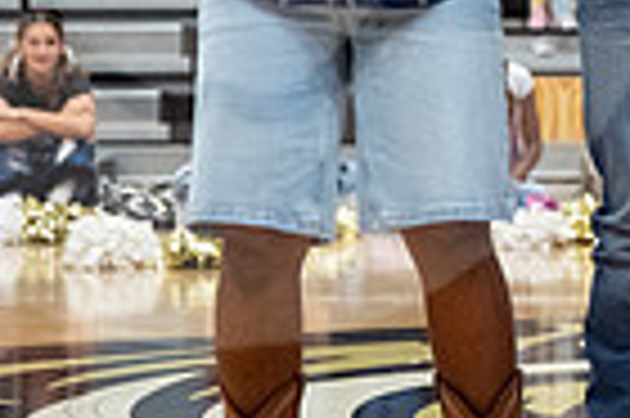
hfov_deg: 7.0
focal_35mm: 291
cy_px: -182
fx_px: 5087
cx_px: 1012
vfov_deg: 4.7
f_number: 3.2
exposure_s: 1/1000
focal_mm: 70
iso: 3200
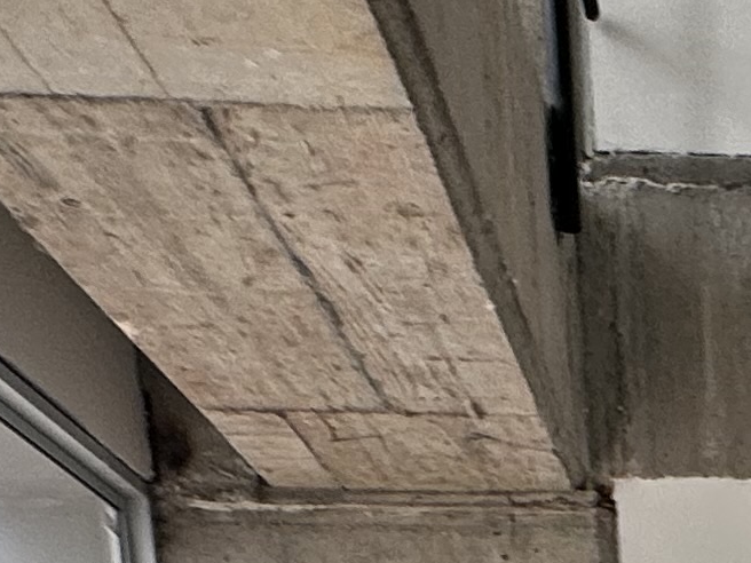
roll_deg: +0.0
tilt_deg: -13.3
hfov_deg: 20.5
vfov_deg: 12.1
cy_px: 1505
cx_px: 1011
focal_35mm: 86
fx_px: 1866
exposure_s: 1/99
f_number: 2.2
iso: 40
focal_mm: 2.22
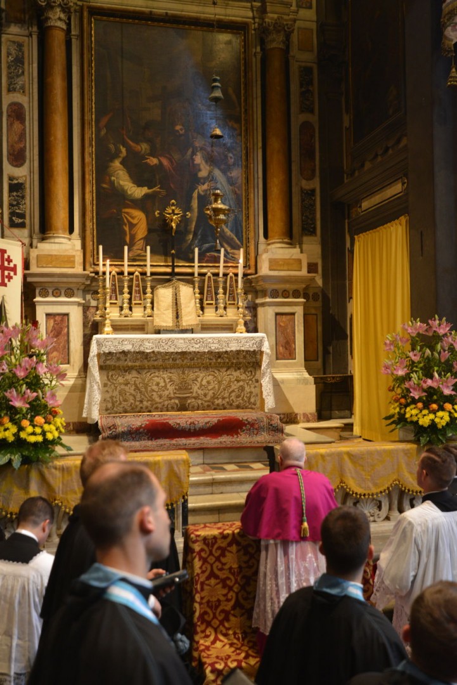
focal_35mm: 35
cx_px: 228
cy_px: 342
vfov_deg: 54.4
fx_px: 666
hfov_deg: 37.9
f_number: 3.2
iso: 1250
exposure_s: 1/40
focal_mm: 35
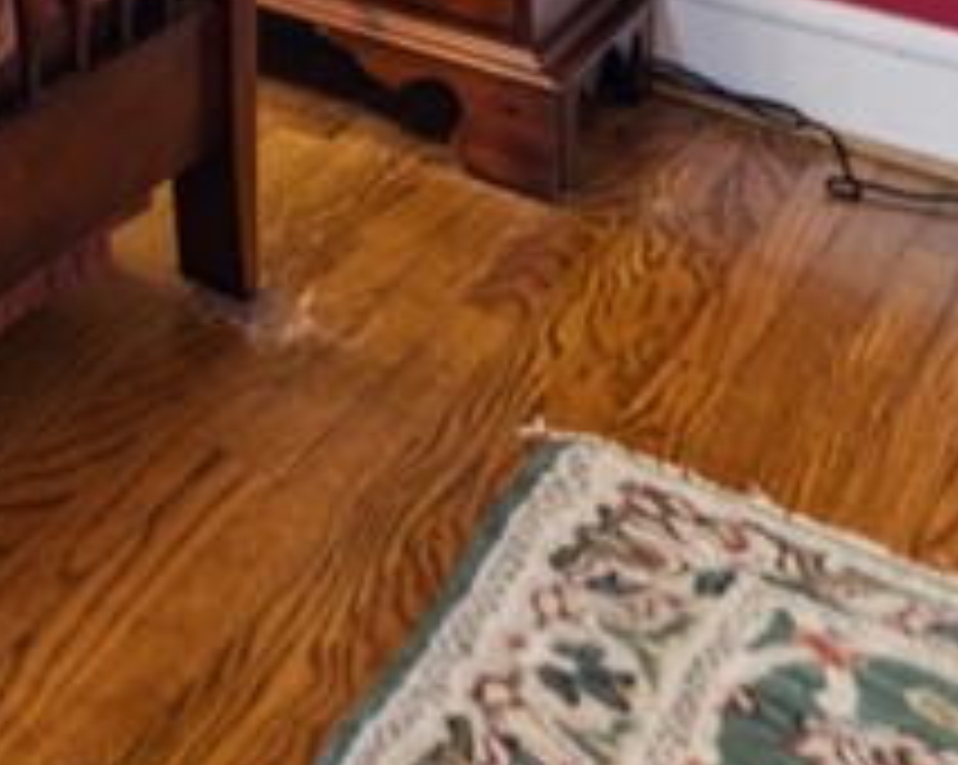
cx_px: -1331
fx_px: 1898
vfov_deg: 16.5
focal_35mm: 67
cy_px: -821
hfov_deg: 15.3
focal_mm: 14
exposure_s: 1/40
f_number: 2.8
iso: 200
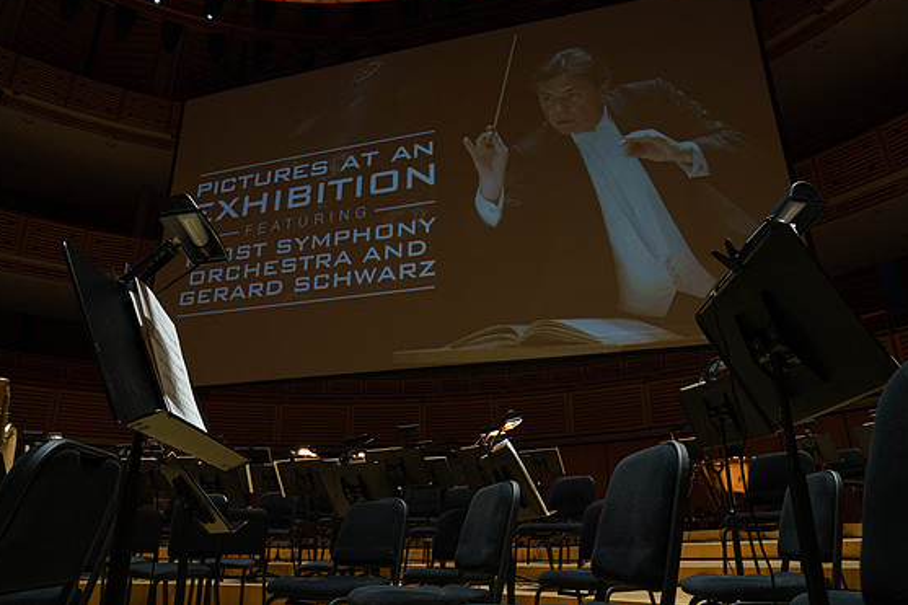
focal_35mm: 25
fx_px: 630
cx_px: 461
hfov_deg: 71.5
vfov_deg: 51.2
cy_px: 291
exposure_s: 1/200
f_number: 5.6
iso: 2500
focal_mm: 24
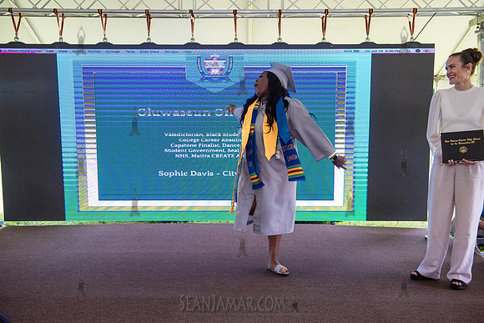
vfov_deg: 34.6
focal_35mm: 39
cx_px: 242
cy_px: 162
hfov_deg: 50.1
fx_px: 518
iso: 2500
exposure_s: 1/800
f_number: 4
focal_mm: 38
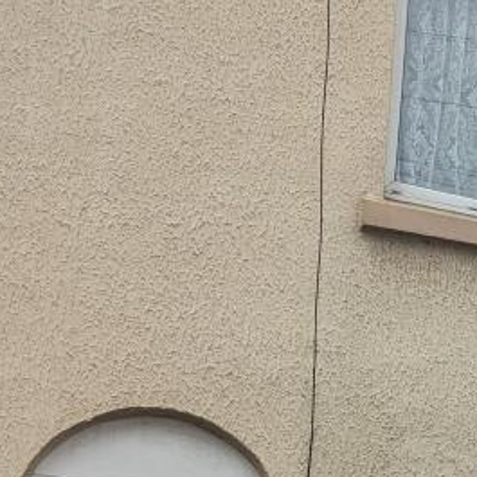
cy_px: 460
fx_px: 1278
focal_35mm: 82
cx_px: 815
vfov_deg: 20.6
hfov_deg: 17.7
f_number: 1.85
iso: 47
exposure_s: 1/1887
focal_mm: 6.81
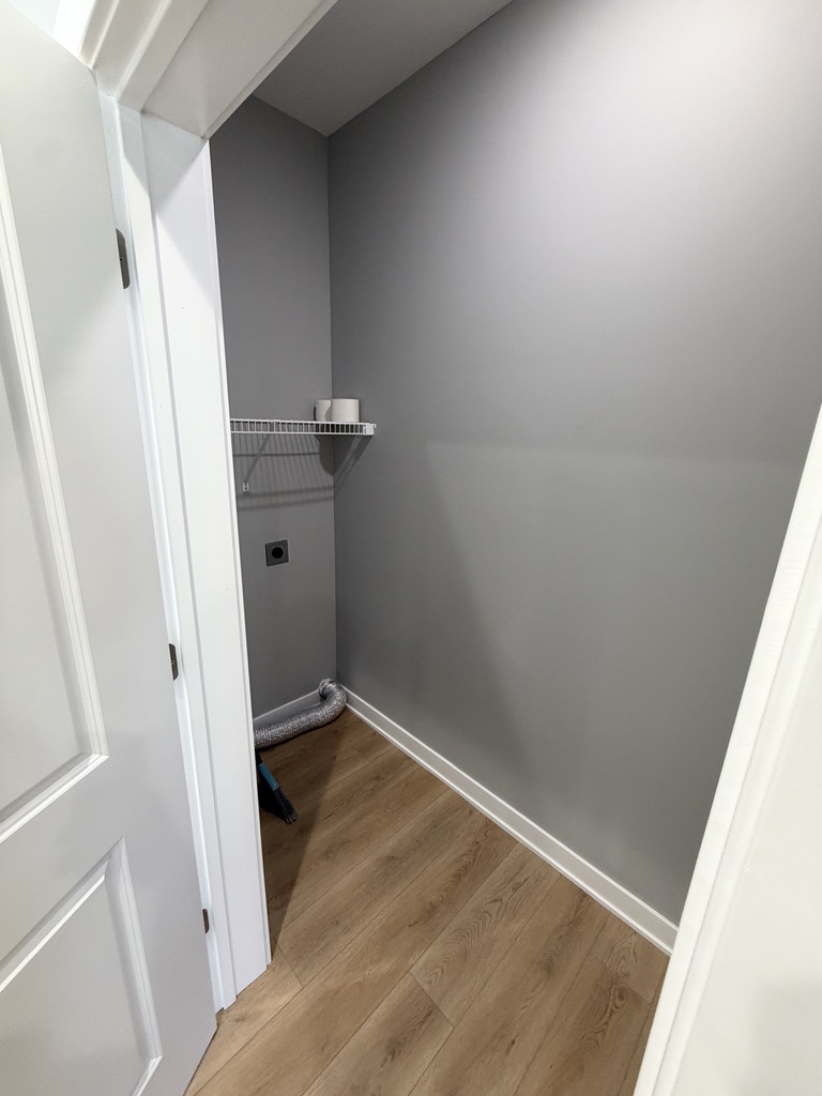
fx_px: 443
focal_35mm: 14
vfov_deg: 102.1
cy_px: 548
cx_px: 411
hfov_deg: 85.7
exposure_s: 1/120
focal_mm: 2.22
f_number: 2.2
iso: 320
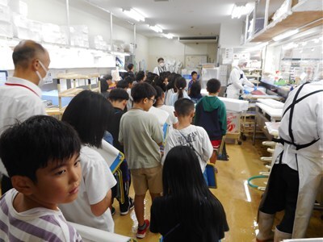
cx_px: 162
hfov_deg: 69.4
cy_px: 121
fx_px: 233
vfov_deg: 54.9
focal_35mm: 25
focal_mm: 4.5
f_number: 3.7
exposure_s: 1/30
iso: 200
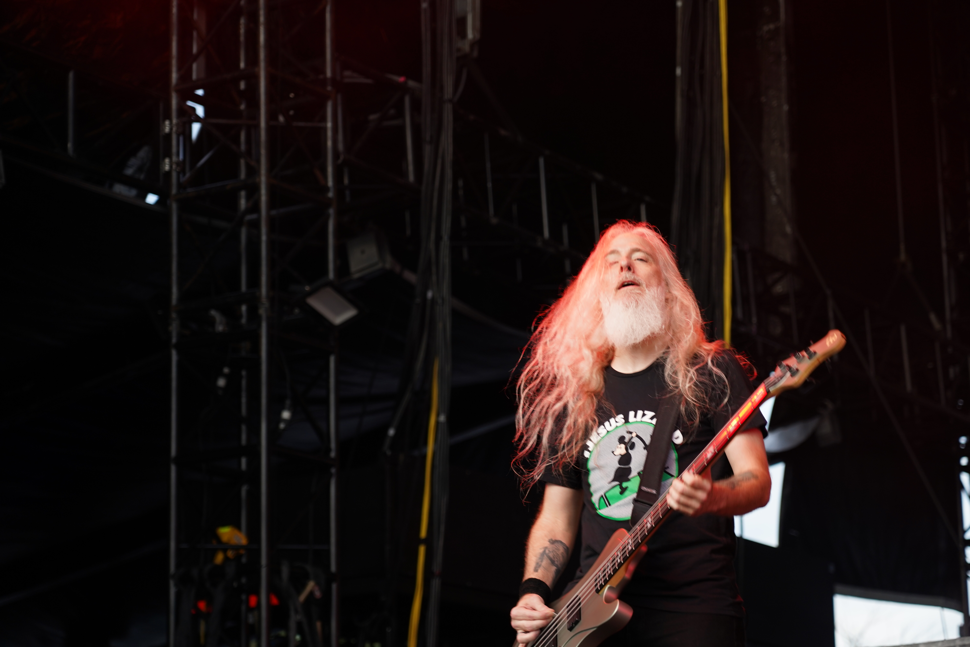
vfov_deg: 13.0
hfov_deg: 19.5
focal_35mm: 105
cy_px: 324
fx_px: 2829
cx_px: 485
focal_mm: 105
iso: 400
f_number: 4
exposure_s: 1/125
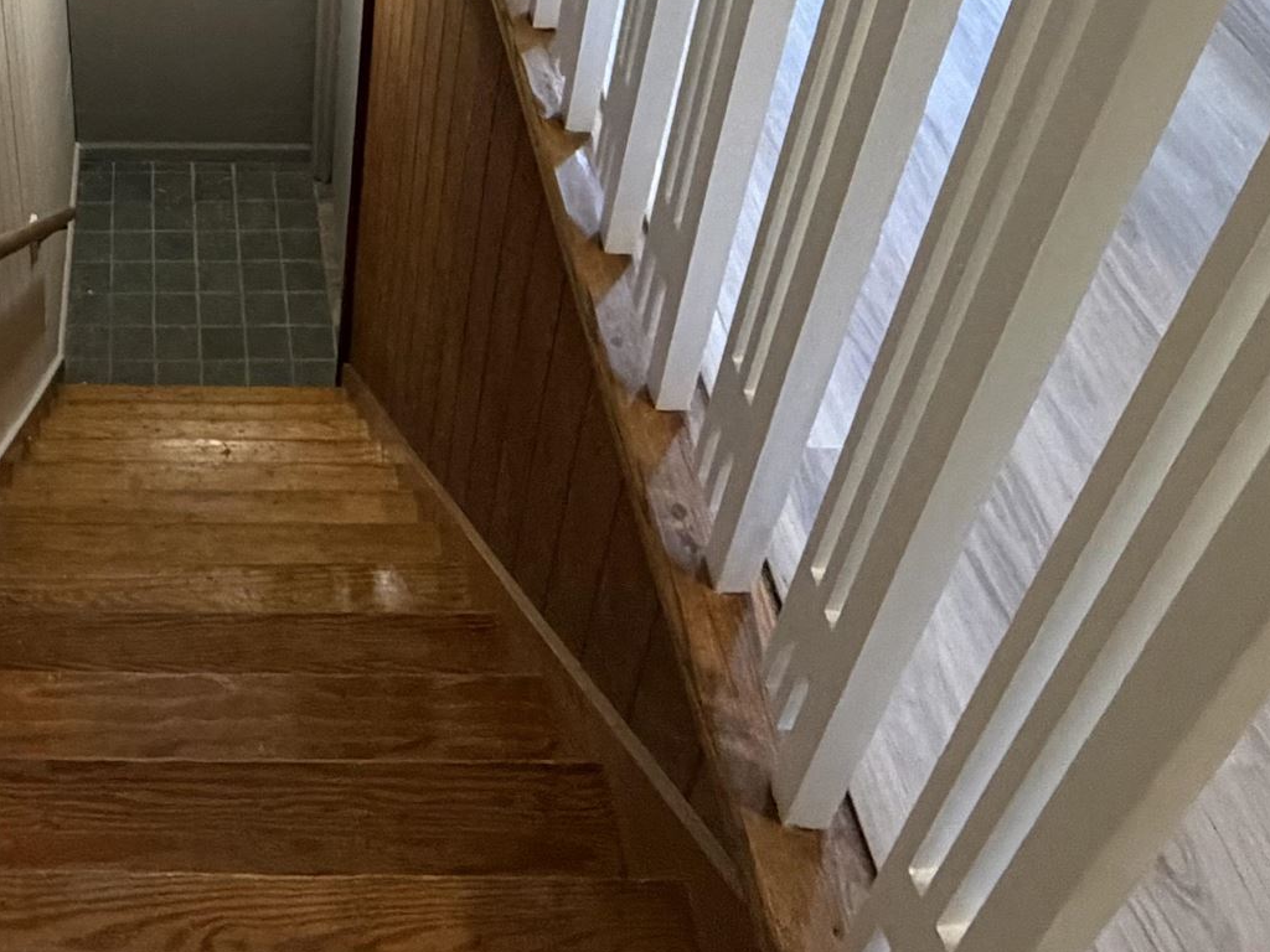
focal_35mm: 42
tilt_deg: -34.7
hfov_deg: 41.4
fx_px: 1541
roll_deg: +2.6
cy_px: -53
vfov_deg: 31.2
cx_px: 135
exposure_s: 1/60
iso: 640
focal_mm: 2.22
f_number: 2.2
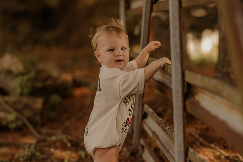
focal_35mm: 90
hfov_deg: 22.6
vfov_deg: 15.2
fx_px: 607
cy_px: 85
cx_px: 125
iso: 250
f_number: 2
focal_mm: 85
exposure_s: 1/1000
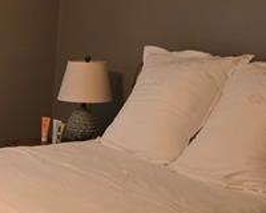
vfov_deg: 21.2
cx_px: -45
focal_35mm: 72
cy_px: 137
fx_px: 567
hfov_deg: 24.2
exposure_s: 1/120
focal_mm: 6.3
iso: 500
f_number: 1.7
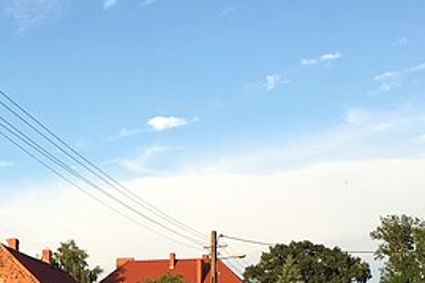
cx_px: -32
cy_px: 333
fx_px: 1192
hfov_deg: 19.4
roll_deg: -1.5
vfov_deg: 13.2
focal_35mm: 101
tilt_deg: +2.9
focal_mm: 4.15
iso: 25
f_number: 2.2
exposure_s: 1/519
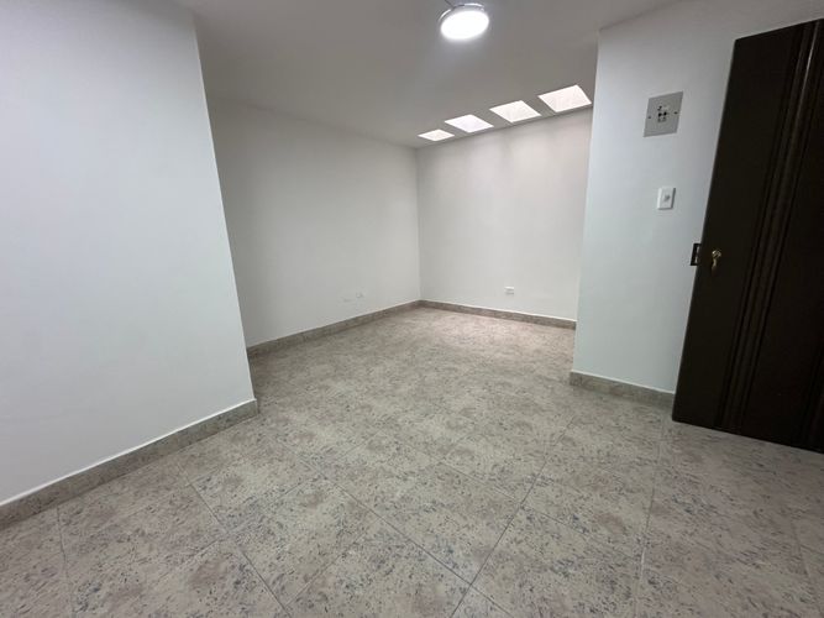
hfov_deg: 102.1
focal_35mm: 14
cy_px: 309
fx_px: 333
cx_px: 412
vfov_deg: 85.7
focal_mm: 2.22
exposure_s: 1/120
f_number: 2.2
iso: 160
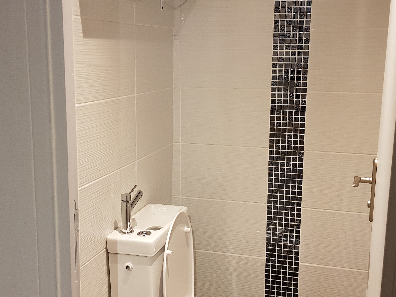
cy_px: 141
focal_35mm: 42
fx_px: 480
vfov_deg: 34.3
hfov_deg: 44.8
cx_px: 201
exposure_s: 1/25
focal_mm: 4.2
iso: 200
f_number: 1.7
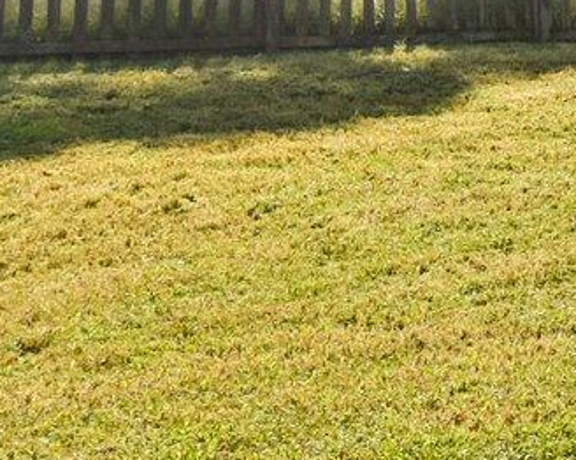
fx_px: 1499
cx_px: 1275
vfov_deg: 16.9
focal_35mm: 88
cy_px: -57
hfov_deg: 15.4
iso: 180
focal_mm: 15
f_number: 8
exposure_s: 1/250
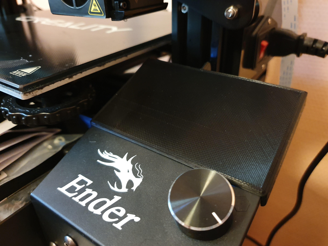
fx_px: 246
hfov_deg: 67.3
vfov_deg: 53.1
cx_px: 164
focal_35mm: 26
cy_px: 123
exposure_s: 1/10
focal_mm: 4.32
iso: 640
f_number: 1.5
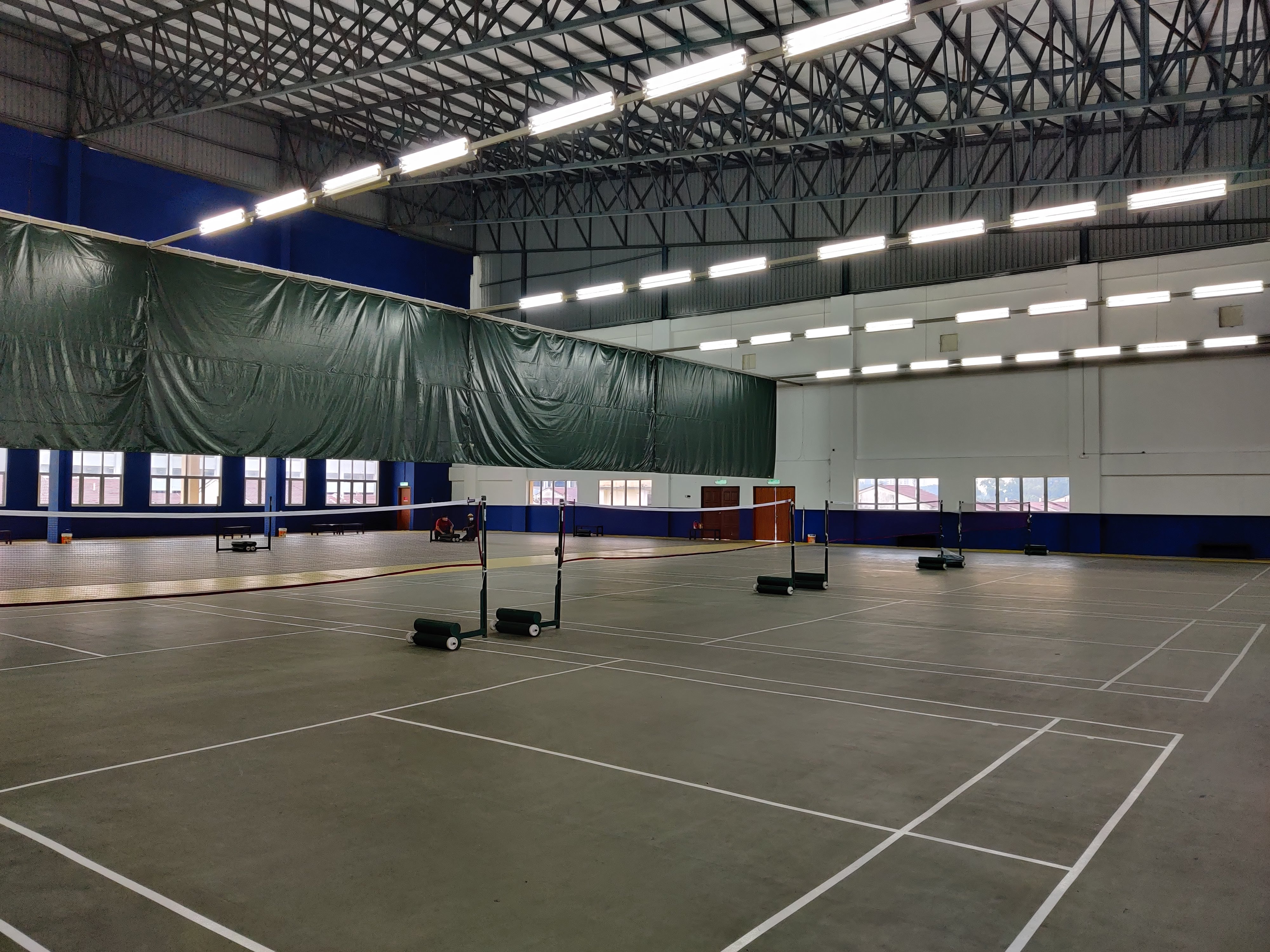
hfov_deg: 65.3
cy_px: 476
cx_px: 635
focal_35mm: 27
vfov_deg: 51.4
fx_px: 991
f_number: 1.75
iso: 400
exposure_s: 1/50
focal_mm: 4.75
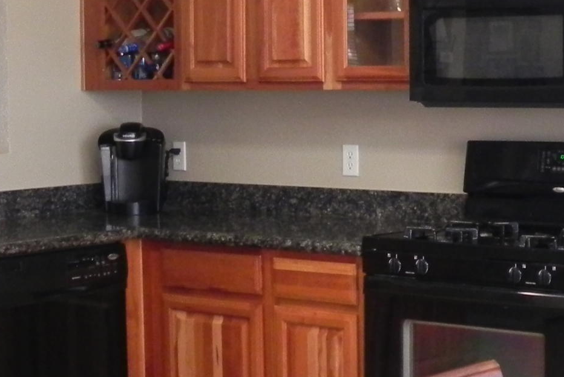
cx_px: 406
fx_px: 1363
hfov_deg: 23.2
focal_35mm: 87
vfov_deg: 15.7
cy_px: 184
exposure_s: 1/30.2
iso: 348
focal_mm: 4.6
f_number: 2.8
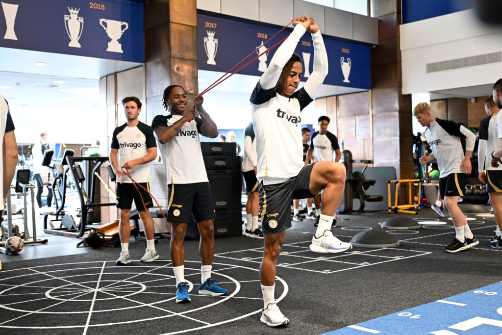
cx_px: 251
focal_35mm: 36
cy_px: 168
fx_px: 502
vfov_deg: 36.9
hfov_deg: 53.1
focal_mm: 36
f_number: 2.8
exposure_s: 1/160
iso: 4000
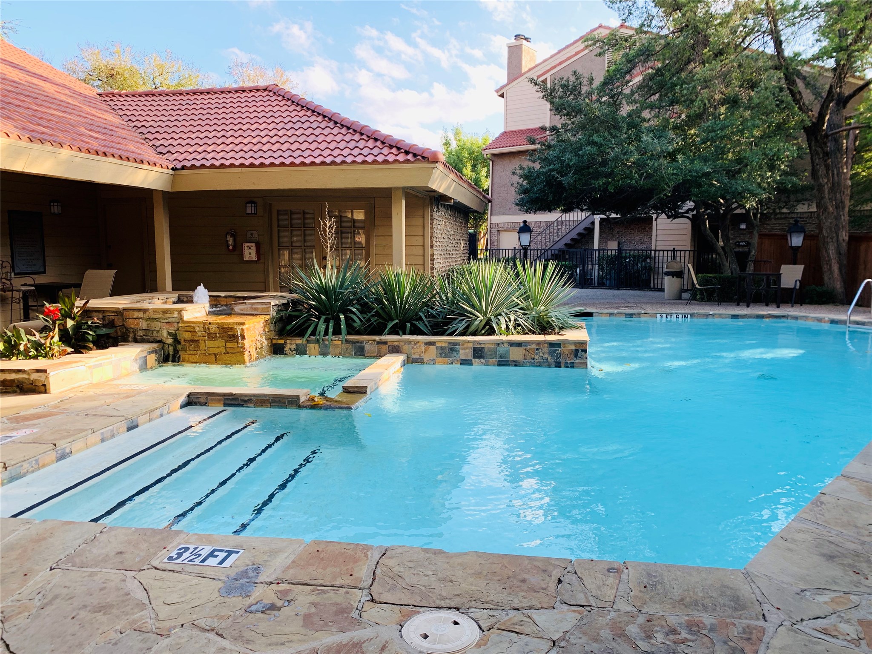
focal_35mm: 26
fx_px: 655
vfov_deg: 53.1
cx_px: 436
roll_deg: +0.0
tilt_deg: -5.8
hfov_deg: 67.3
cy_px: 327
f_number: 1.8
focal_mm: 4.25
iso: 25
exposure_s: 1/197
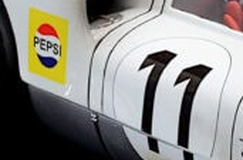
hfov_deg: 4.4
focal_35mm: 467
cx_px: 358
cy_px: 98
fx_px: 3144
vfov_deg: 2.9
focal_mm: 52
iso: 800
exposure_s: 1/8
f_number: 20
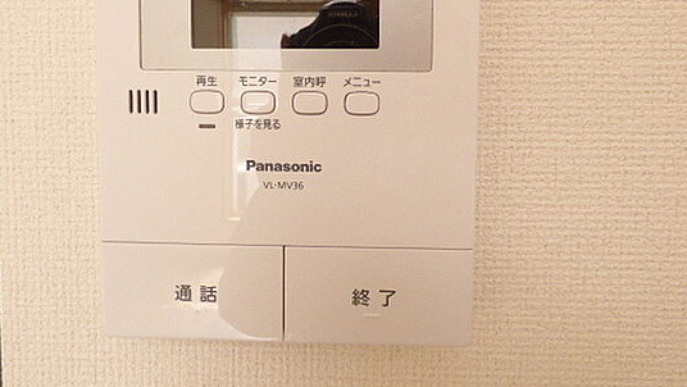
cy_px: 104
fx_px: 474
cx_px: 322
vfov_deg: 43.2
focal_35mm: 26
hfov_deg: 71.8
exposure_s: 1/60
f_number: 4
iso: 320
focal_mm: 3.58
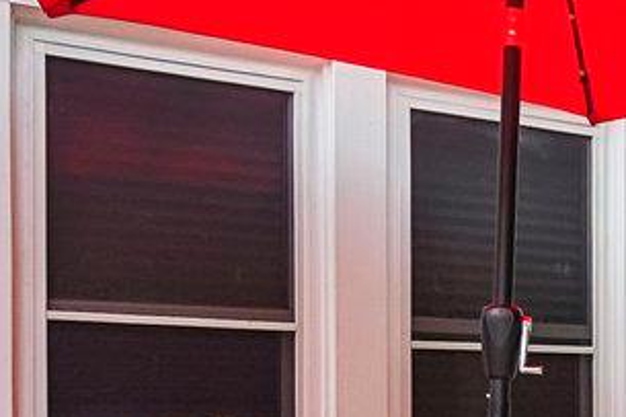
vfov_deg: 14.3
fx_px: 1634
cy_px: 400
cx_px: 1141
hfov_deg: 17.4
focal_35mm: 94
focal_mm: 14
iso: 400
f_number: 8
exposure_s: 1/80
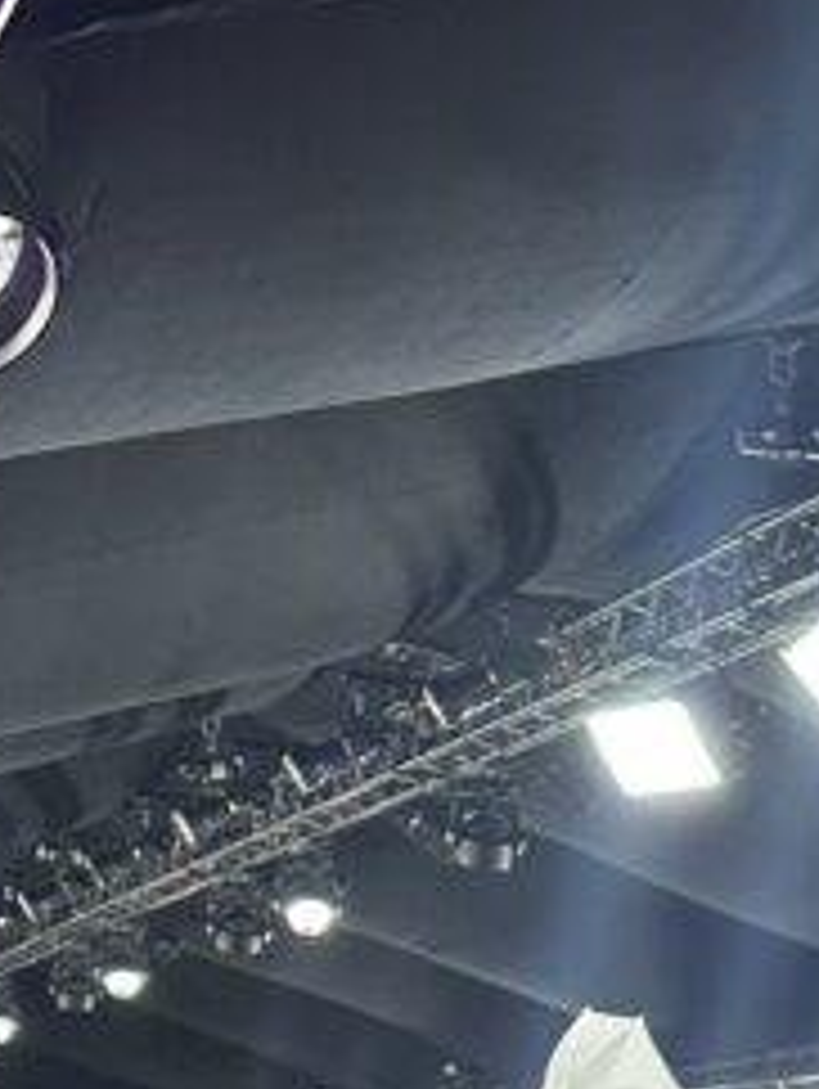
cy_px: 1431
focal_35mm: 119
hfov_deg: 11.7
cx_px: 1382
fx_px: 3747
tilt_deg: -1.0
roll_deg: +0.0
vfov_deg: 15.7
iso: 160
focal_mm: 6.86
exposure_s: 1/120
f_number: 1.78
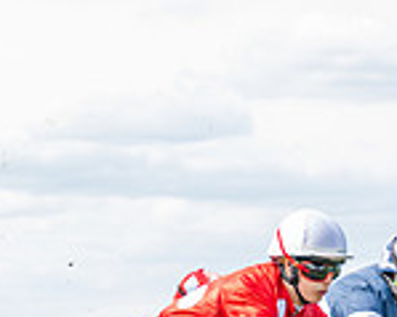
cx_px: 371
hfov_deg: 5.9
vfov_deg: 4.6
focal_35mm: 330
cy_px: 601
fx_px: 3875
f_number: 3.5
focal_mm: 70
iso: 400
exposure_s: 1/1600
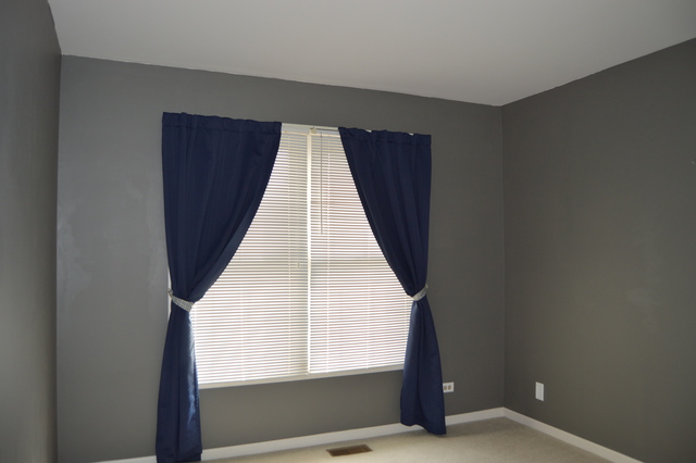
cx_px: 348
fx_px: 522
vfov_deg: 47.9
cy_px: 232
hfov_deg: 67.4
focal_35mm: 27
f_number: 4
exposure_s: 1/125
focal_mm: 18
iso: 320
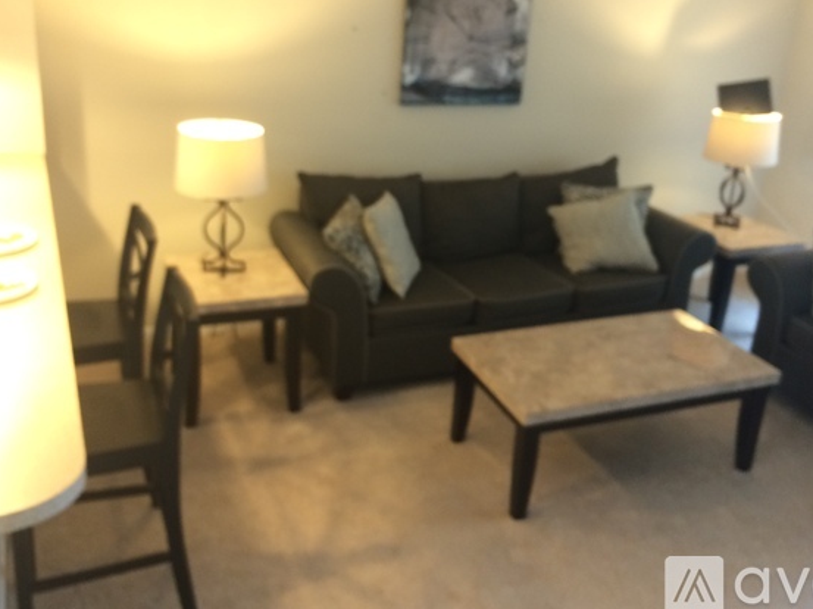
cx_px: 412
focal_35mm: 35
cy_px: 247
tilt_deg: -20.9
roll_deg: -3.0
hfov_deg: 52.7
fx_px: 821
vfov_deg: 40.5
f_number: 2.2
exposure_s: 1/30
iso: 160
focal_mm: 4.15
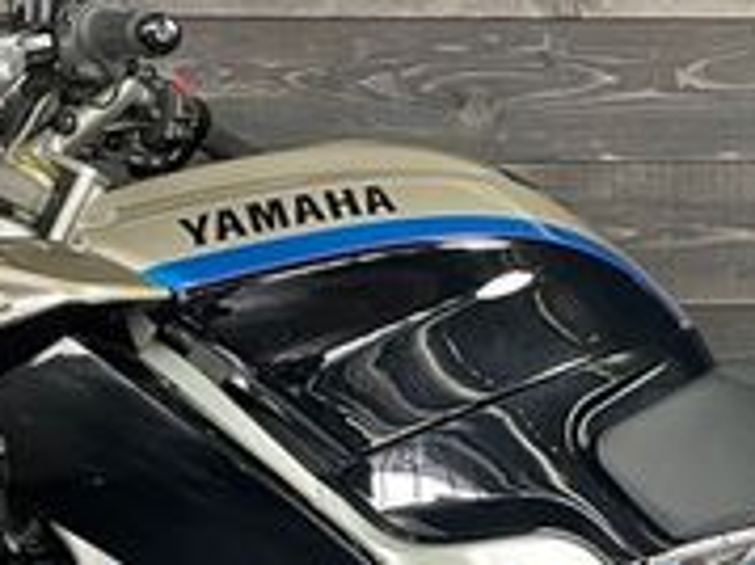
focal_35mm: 93
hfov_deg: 20.9
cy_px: 498
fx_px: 2027
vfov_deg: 15.7
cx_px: 578
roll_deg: +0.5
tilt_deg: -0.9
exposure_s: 1/50
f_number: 1.6
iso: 200
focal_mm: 4.2
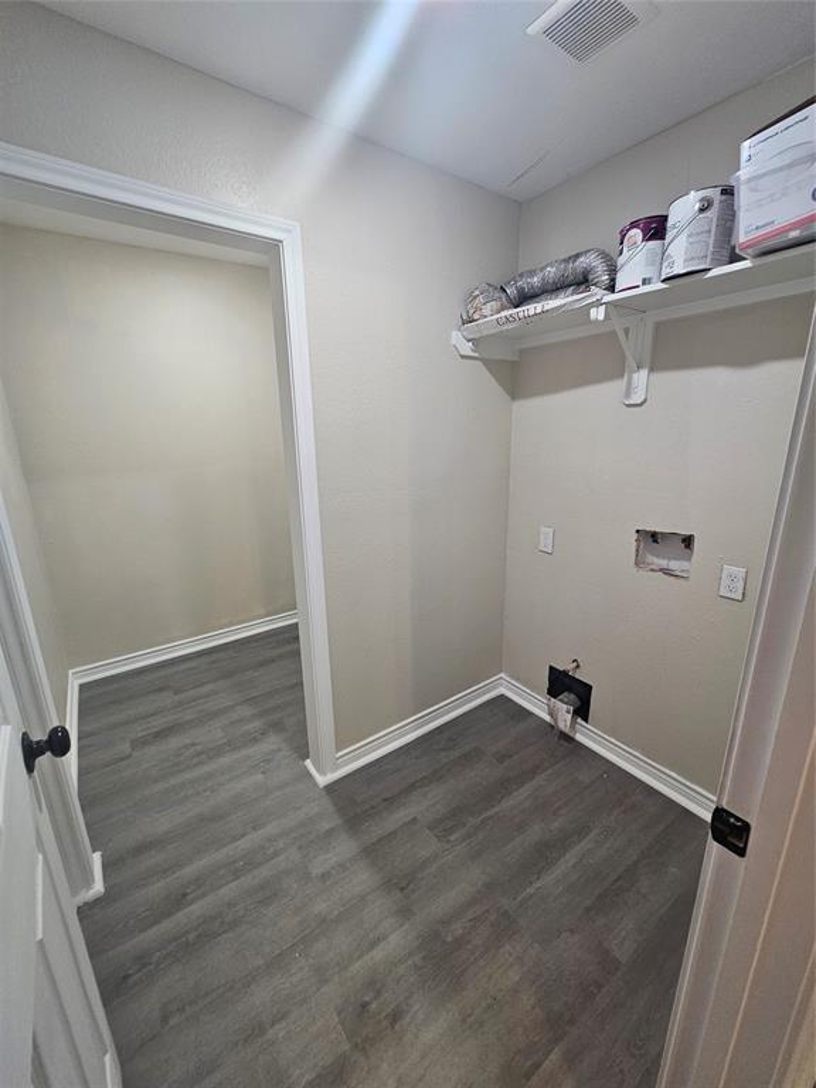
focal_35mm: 13
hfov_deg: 89.9
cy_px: 544
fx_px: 409
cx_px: 408
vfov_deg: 106.2
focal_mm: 2.2
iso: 200
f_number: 2.2
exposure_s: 1/60
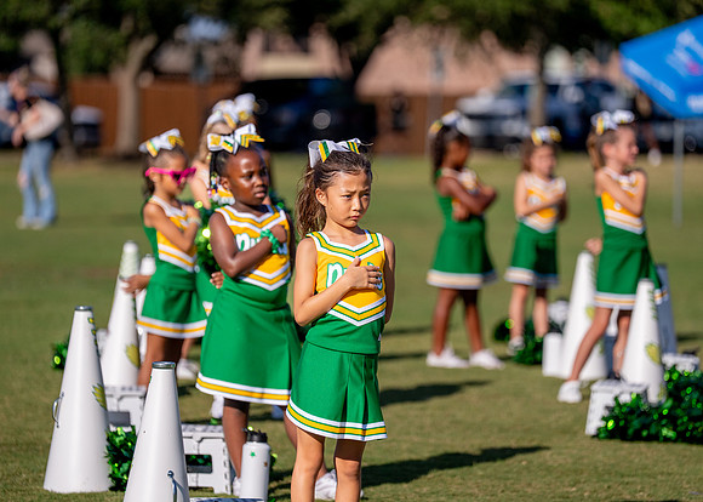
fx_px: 3615
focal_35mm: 181
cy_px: 246
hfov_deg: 11.1
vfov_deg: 7.9
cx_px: 352
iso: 320
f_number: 2.8
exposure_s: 1/12800
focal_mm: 165
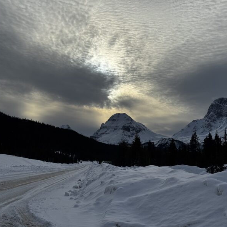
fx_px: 423
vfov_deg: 30.0
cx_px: 135
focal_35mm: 57
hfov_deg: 30.0
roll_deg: -1.6
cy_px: 114
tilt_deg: +5.7
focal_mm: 6.76
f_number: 1.78
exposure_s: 1/15385
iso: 80
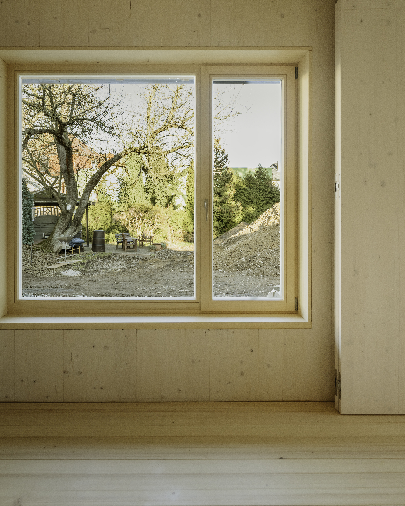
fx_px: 390
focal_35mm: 26
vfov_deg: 66.0
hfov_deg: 54.6
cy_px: 255
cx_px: 163
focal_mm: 18
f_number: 4
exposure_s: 1/60
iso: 100
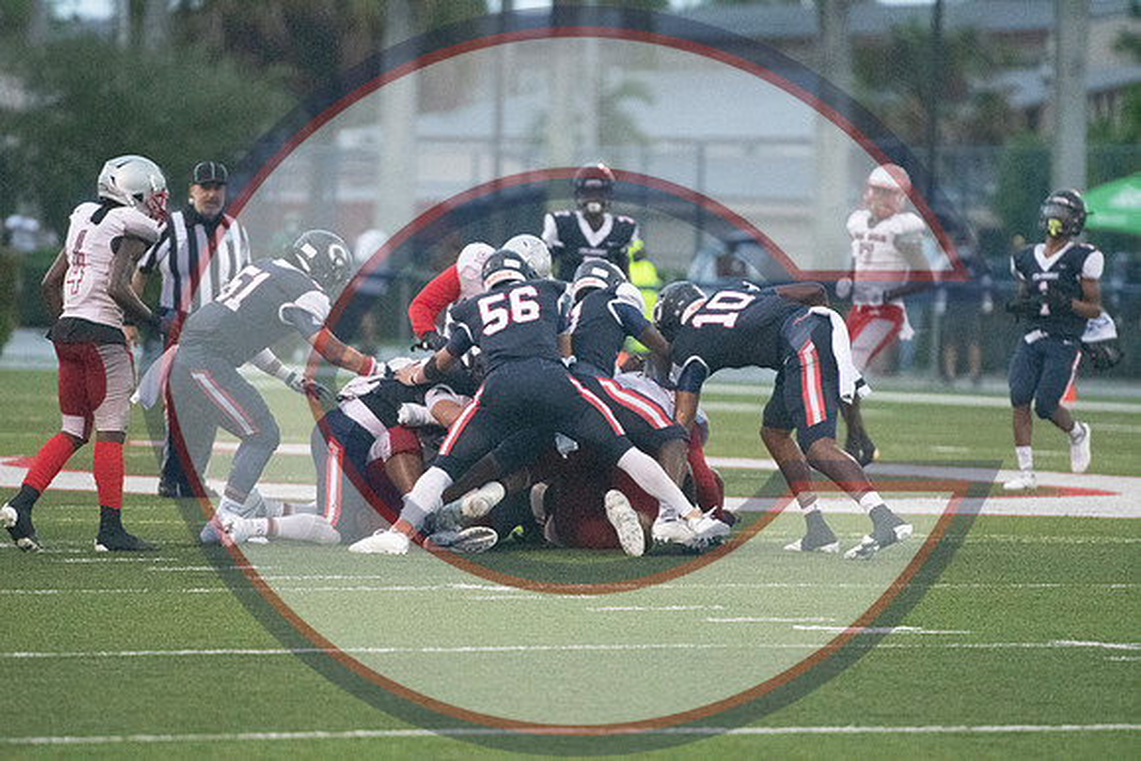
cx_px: 570
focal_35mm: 300
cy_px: 380
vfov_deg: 4.6
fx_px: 9510
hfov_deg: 6.9
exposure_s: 1/2000
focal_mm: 200
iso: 12800
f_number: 3.2
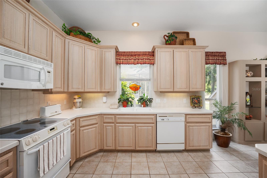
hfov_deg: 104.3
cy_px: 89
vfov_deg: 81.2
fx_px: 104
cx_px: 134
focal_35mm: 14
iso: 400
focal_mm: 14
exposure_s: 1/8
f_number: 7.1
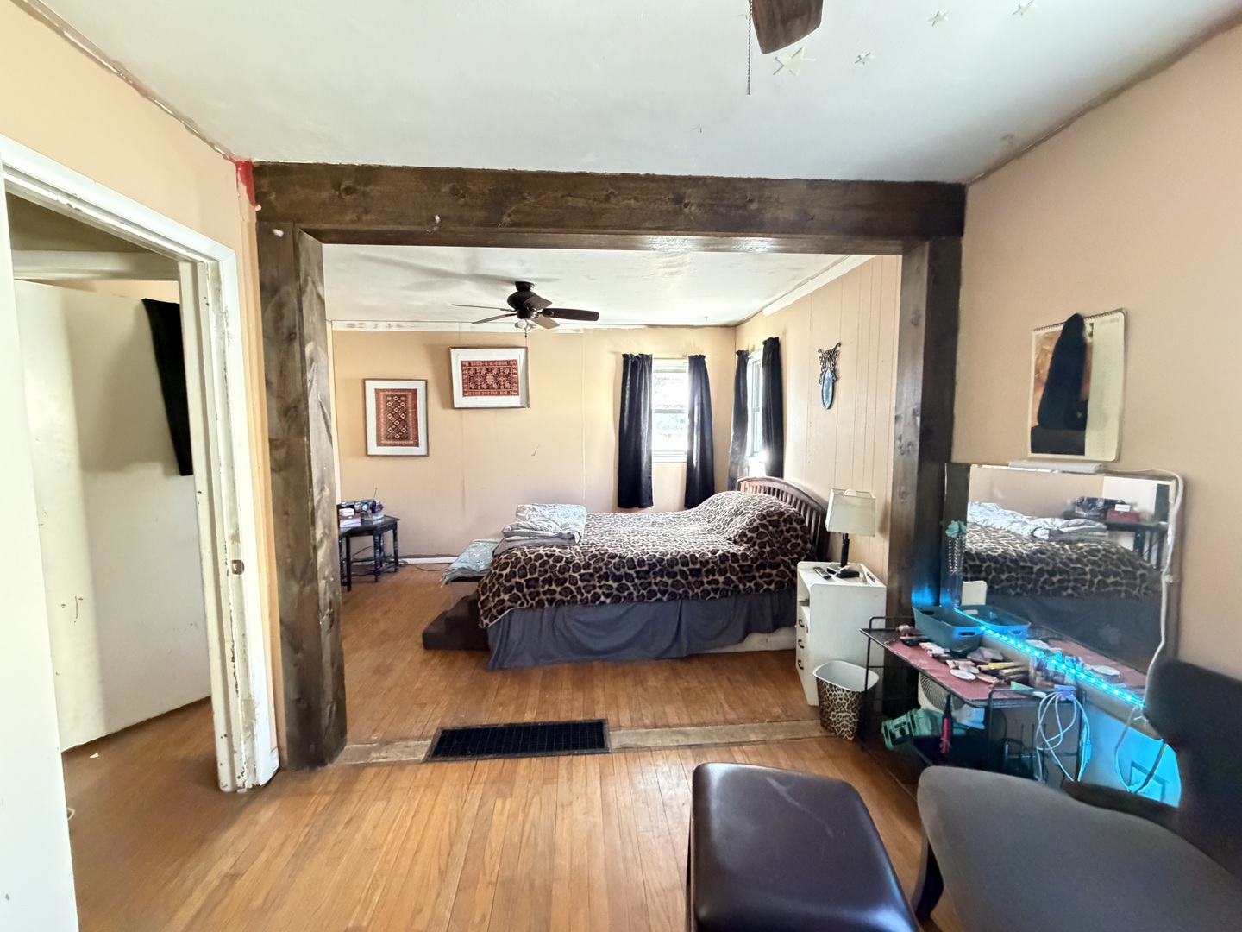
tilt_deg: -5.2
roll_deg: +0.7
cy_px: 466
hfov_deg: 102.1
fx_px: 502
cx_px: 621
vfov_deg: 85.7
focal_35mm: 14
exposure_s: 1/54
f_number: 2.2
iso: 1250
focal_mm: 2.22
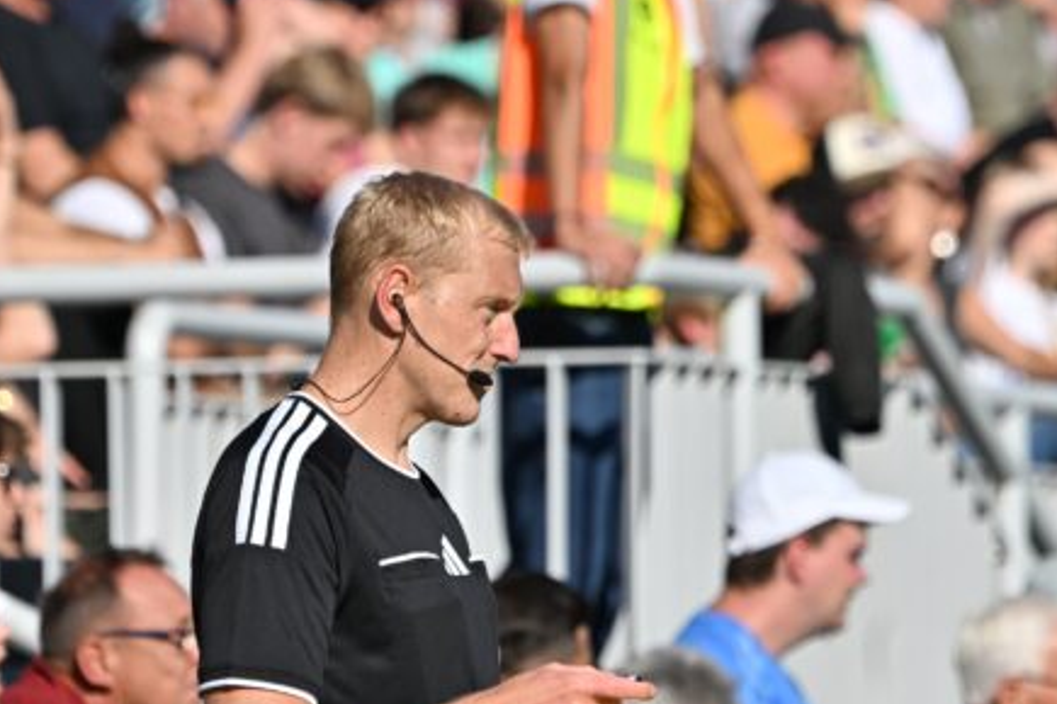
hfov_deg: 2.7
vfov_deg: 1.8
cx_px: 479
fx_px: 22137
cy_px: 562
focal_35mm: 754
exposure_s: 1/1600
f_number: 5.6
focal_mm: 320
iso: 160
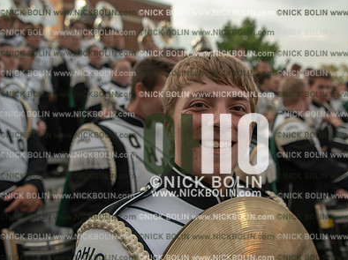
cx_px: 206
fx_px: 342
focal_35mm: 34
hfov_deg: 53.7
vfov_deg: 41.6
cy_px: 156
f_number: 3.2
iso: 800
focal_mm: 24
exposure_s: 1/1250
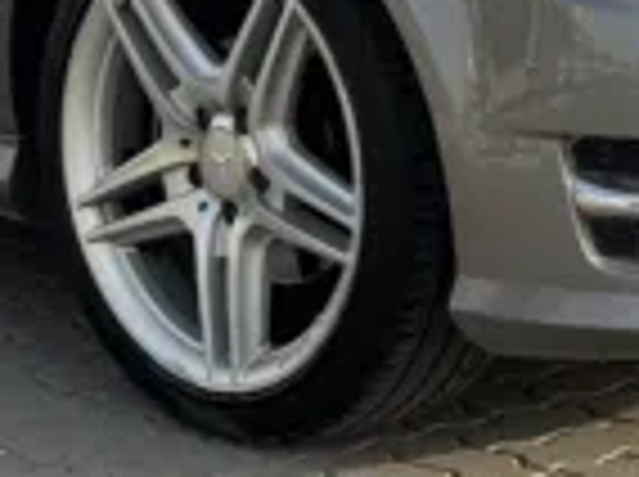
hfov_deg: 9.1
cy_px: -284
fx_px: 3999
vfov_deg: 6.7
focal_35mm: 217
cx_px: 198
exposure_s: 1/1193
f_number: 1.78
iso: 64
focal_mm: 6.76
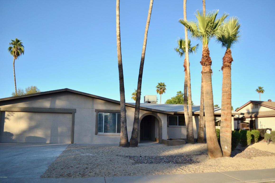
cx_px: 138
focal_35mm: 27
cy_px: 92
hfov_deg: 67.5
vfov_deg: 47.7
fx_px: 206
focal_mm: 18
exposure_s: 1/2500
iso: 500
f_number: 3.5
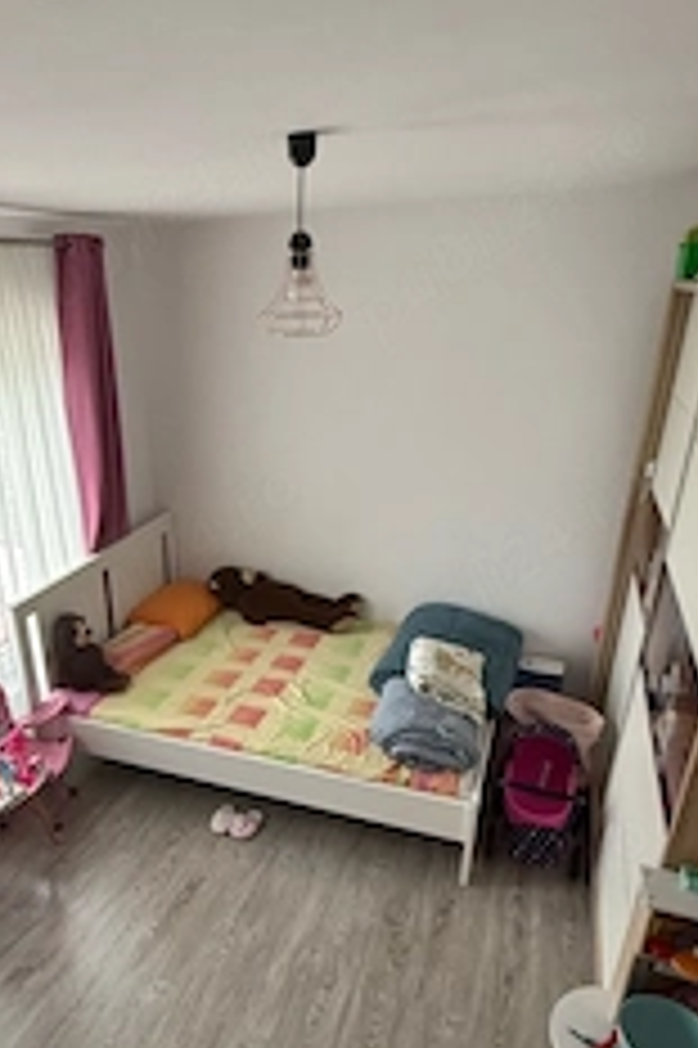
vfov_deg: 70.8
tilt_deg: -26.3
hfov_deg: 50.5
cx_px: 243
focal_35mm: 25
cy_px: 630
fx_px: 728
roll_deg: +1.6
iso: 320
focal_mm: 2.22
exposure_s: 1/90
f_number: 2.2
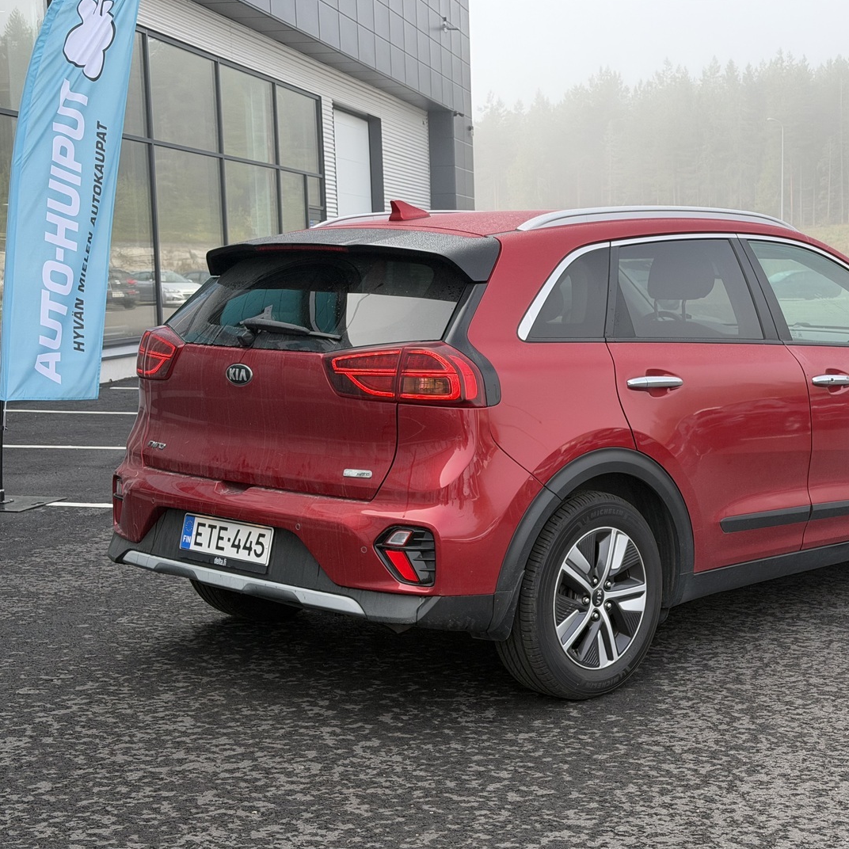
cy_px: 424
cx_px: 569
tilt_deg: -5.4
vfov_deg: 30.0
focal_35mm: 57
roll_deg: +1.1
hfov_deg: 29.8
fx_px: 1582
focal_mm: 6.76
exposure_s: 1/846
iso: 80
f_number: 1.78
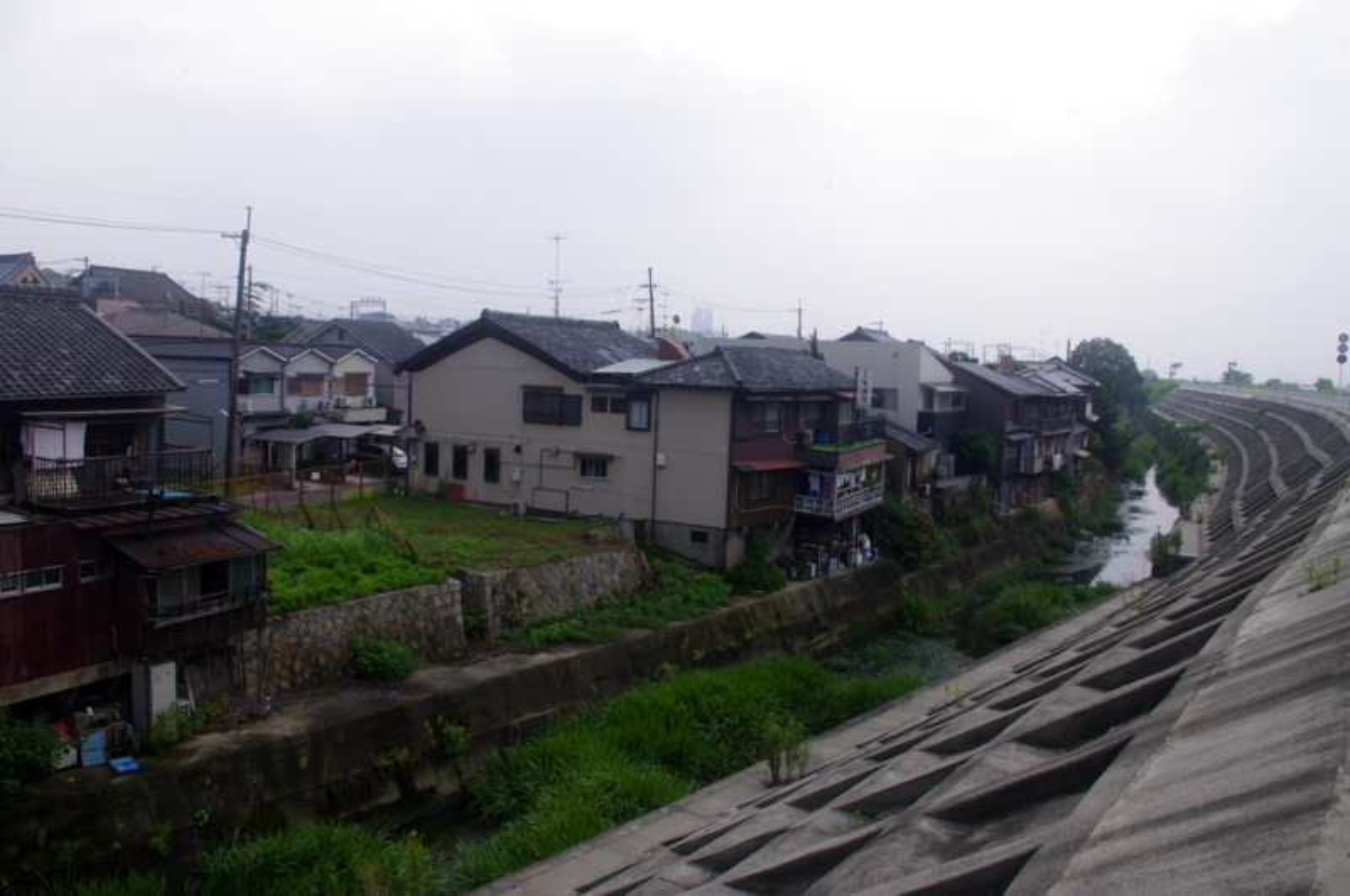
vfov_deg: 47.8
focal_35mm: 27
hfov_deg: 67.5
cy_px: 448
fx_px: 1011
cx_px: 675
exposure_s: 1/100
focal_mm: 18
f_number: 11
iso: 100
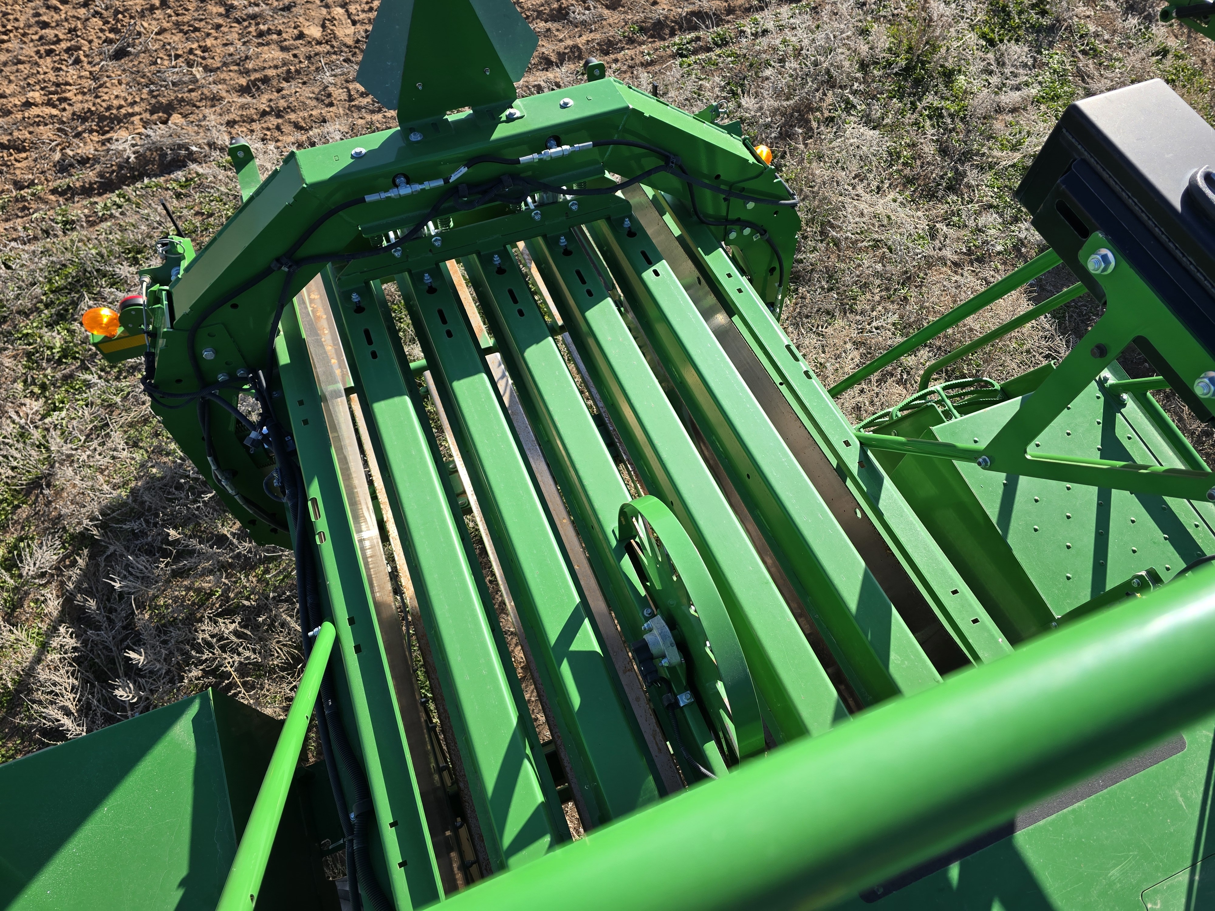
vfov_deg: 58.9
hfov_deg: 73.9
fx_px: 807
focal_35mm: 23
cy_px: 456
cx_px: 608
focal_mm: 6.3
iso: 12
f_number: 1.7
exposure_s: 1/353
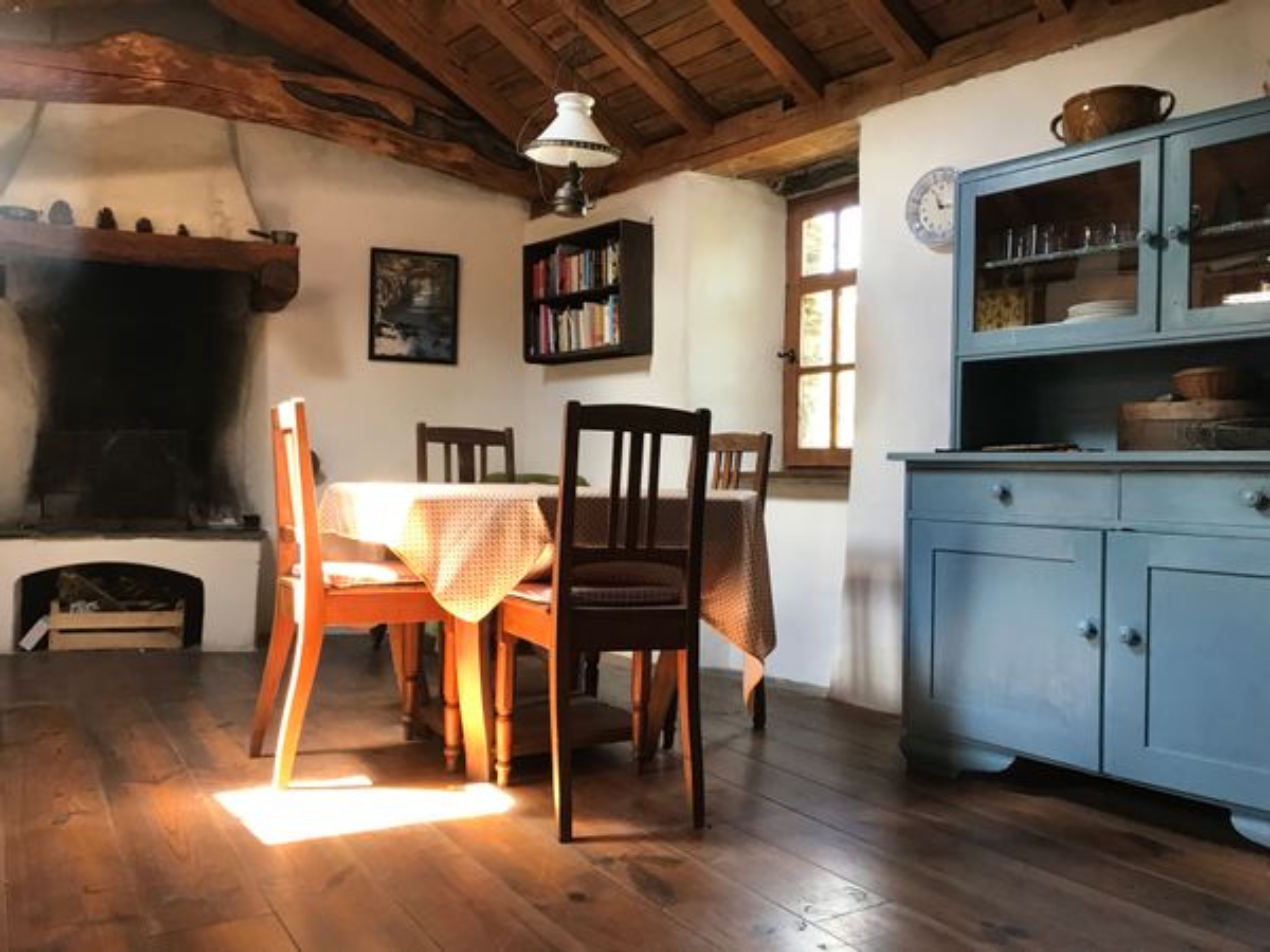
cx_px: 635
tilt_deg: +0.9
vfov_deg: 49.7
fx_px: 1027
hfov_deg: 63.4
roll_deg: -1.0
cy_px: 476
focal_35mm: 28
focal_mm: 3.99
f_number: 1.8
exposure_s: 1/33
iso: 40
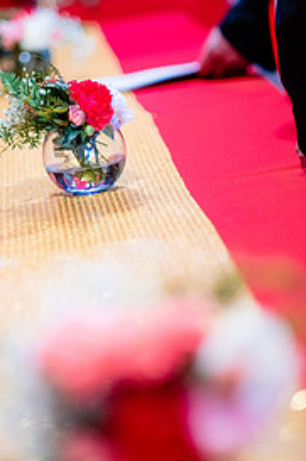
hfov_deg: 9.8
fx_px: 1774
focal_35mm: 139
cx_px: 91
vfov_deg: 14.7
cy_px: 161
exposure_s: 1/160
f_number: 1.2
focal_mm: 56
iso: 800
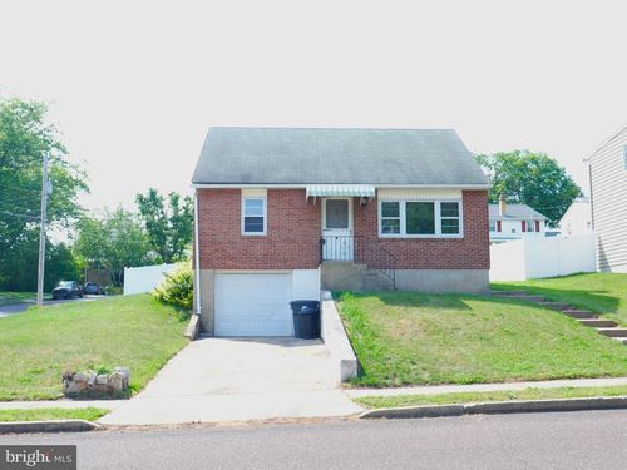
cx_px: 314
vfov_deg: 39.7
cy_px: 235
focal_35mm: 36
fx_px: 652
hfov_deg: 51.4
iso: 200
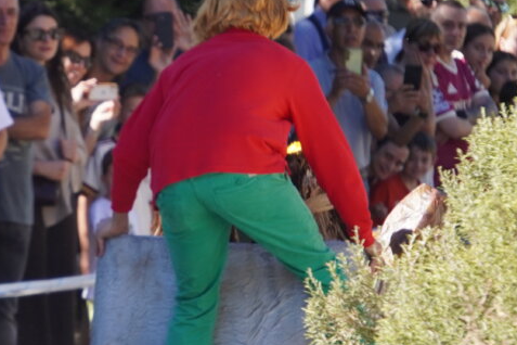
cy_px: 177
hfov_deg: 2.9
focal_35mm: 701
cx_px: 76
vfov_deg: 2.0
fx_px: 10066
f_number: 6.3
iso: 250
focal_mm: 174
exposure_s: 1/320
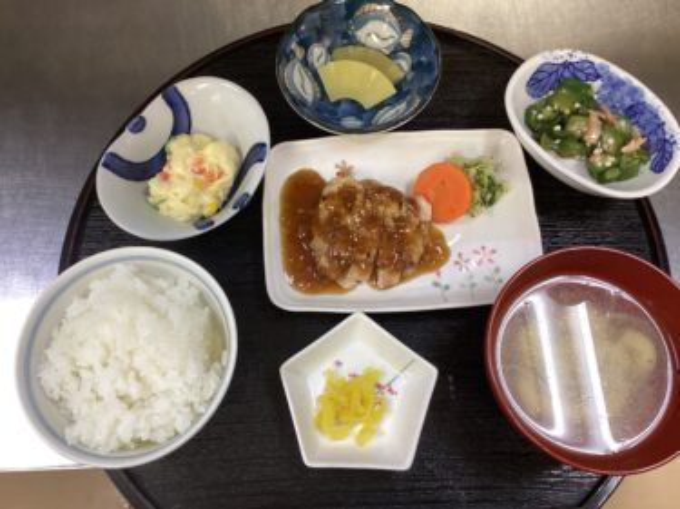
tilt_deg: -72.0
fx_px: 609
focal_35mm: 31
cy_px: 254
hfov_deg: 58.4
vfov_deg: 45.4
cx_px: 340
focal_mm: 3.3
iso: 100
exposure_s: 1/50
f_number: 2.4
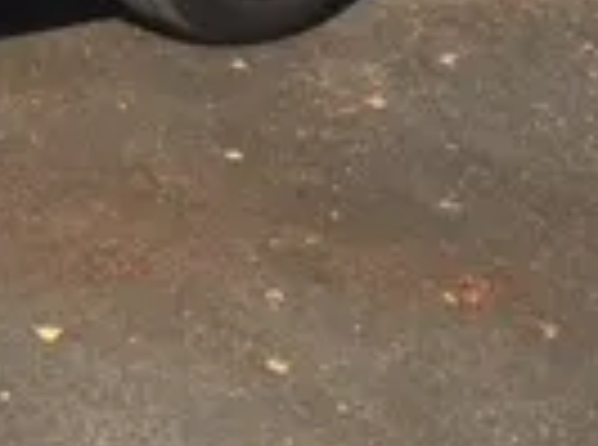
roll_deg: -1.6
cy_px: -392
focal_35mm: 140
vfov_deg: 9.9
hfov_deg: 12.2
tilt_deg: -8.2
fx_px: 2412
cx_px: -674
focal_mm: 4.15
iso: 25
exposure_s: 1/2849
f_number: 2.2
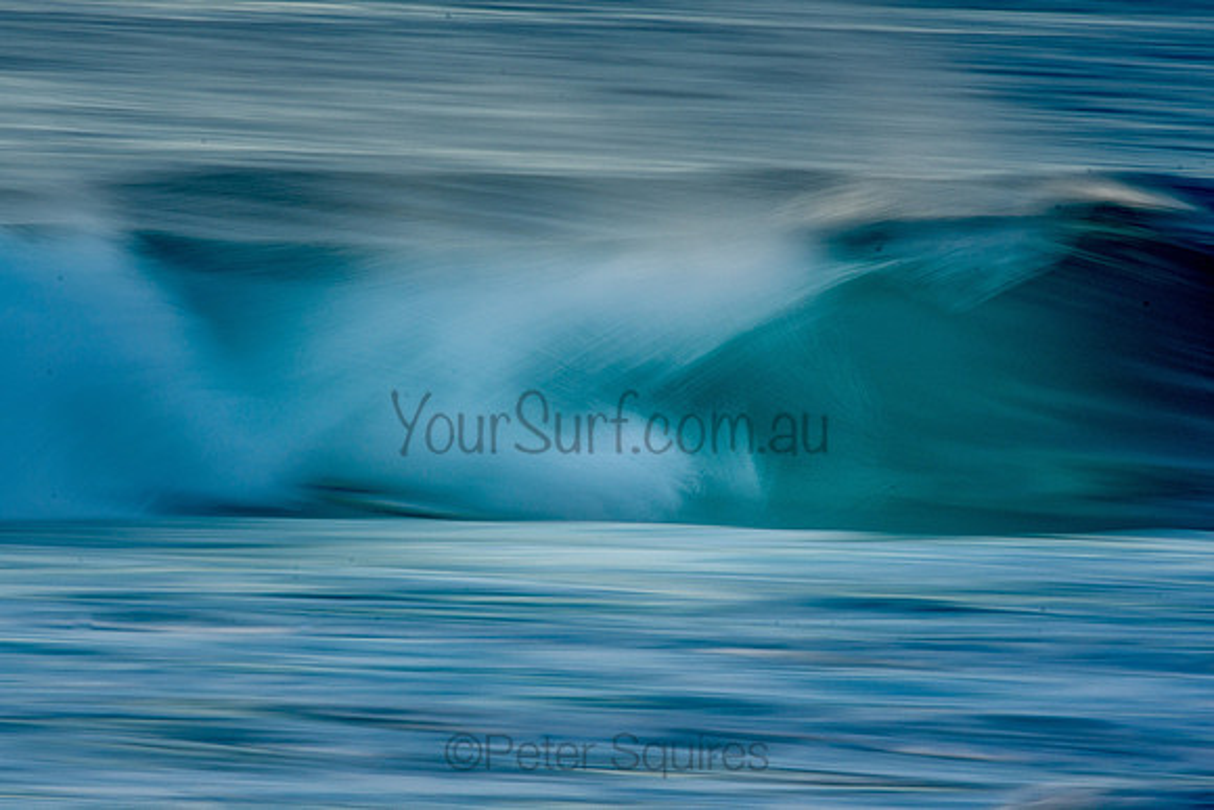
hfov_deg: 3.0
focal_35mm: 687
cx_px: 607
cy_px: 405
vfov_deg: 2.0
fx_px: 23161
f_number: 22
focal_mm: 450
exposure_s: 1/10
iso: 100
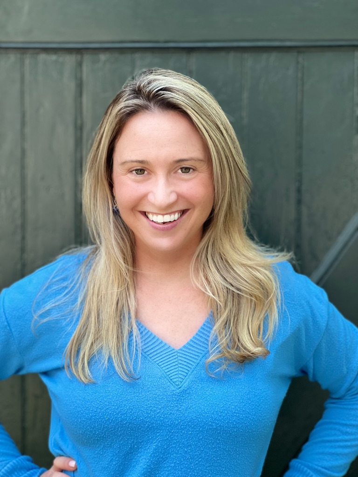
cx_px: 179
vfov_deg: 25.3
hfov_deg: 19.1
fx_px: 1062
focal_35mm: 77
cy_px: 238
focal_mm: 9
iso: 80
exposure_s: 1/121
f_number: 2.8
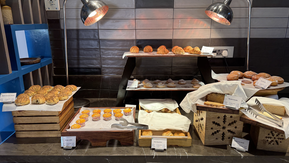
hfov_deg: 69.9
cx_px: 145
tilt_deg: -16.0
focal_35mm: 27
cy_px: 84
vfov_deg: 42.9
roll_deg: +0.6
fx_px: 207
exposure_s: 1/100
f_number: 1.78
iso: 200
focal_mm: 6.76
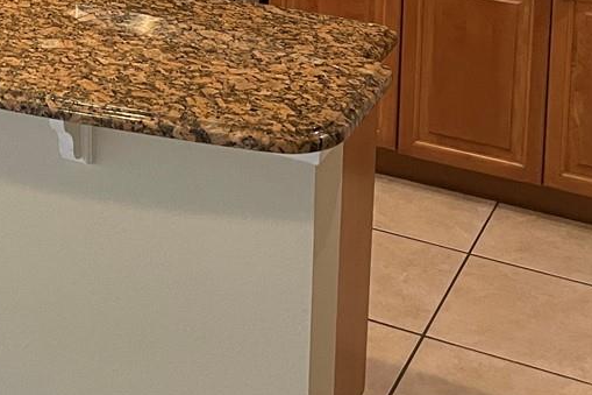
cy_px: -199
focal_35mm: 85
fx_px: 1397
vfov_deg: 14.9
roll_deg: +0.5
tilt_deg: -11.5
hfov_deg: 23.2
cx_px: 38
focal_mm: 4.2
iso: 250
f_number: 1.6
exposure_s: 1/60
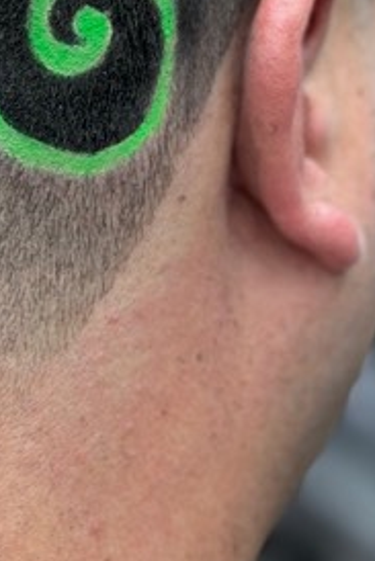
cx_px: -31
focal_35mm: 182
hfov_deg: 7.5
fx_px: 2840
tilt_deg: -17.3
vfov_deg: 11.2
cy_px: 68
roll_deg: +2.3
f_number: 1.78
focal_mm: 6.76
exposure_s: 1/120
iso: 80
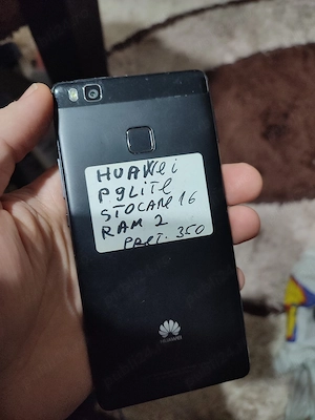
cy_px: 210
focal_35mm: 25
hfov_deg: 54.9
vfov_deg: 69.4
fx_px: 303
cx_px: 158
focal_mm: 6.04
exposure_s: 1/30
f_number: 1.9
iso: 401
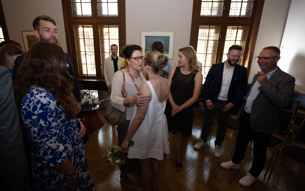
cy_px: 95
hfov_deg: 91.1
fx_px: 150
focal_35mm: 18
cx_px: 148
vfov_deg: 65.0
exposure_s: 1/200
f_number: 3.2
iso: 500
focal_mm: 17
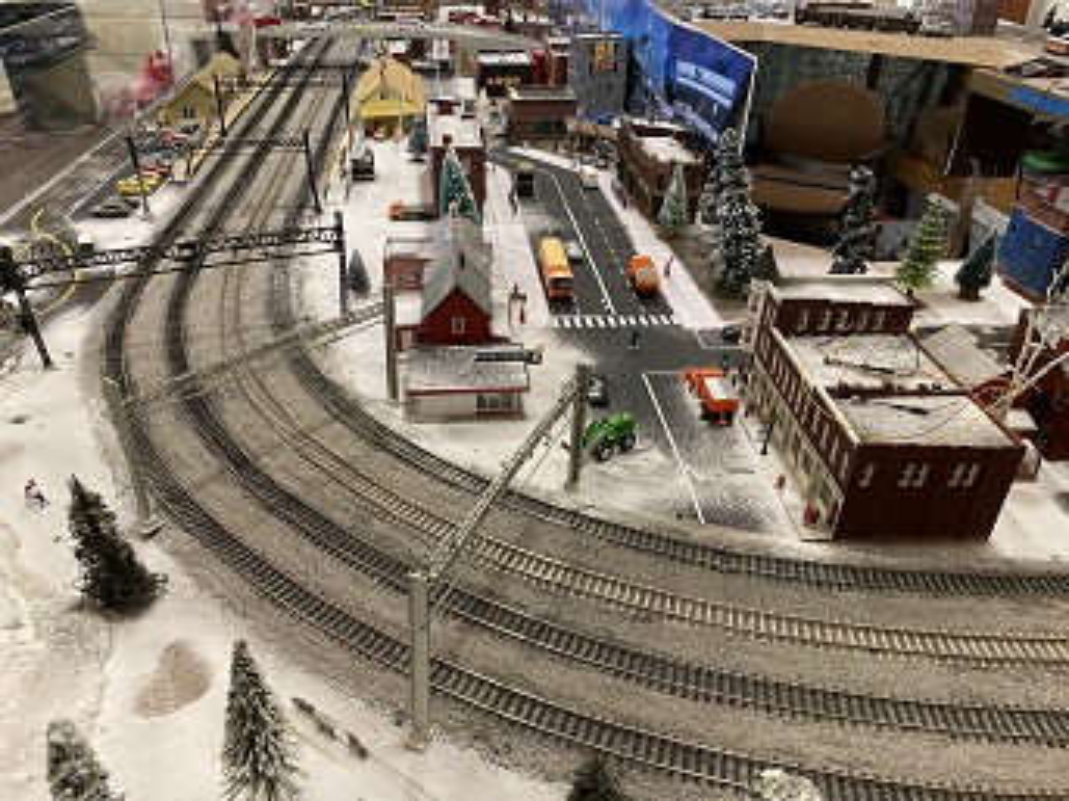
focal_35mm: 26
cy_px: 400
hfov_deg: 67.3
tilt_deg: -31.4
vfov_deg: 53.0
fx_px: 803
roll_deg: -2.2
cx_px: 534
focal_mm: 4.25
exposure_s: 1/60
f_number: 1.8
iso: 200
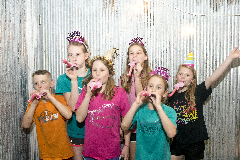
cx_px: 120
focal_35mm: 28
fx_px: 187
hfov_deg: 65.5
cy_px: 80
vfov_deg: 46.4
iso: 800
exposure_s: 1/125
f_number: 5
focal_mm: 28
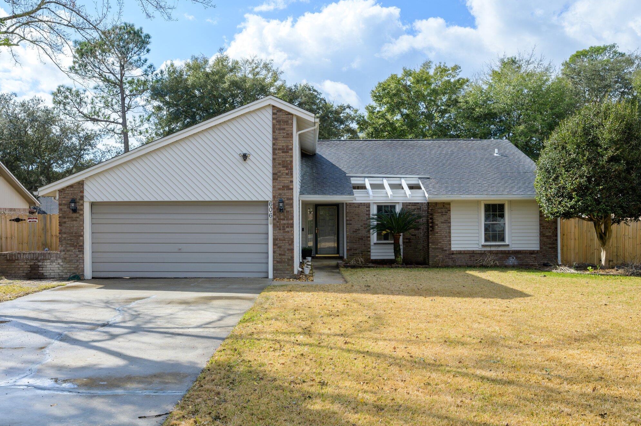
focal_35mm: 31
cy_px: 213
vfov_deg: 42.3
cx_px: 320
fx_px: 552
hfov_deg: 60.3
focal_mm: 30
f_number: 9
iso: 160
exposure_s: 1/400
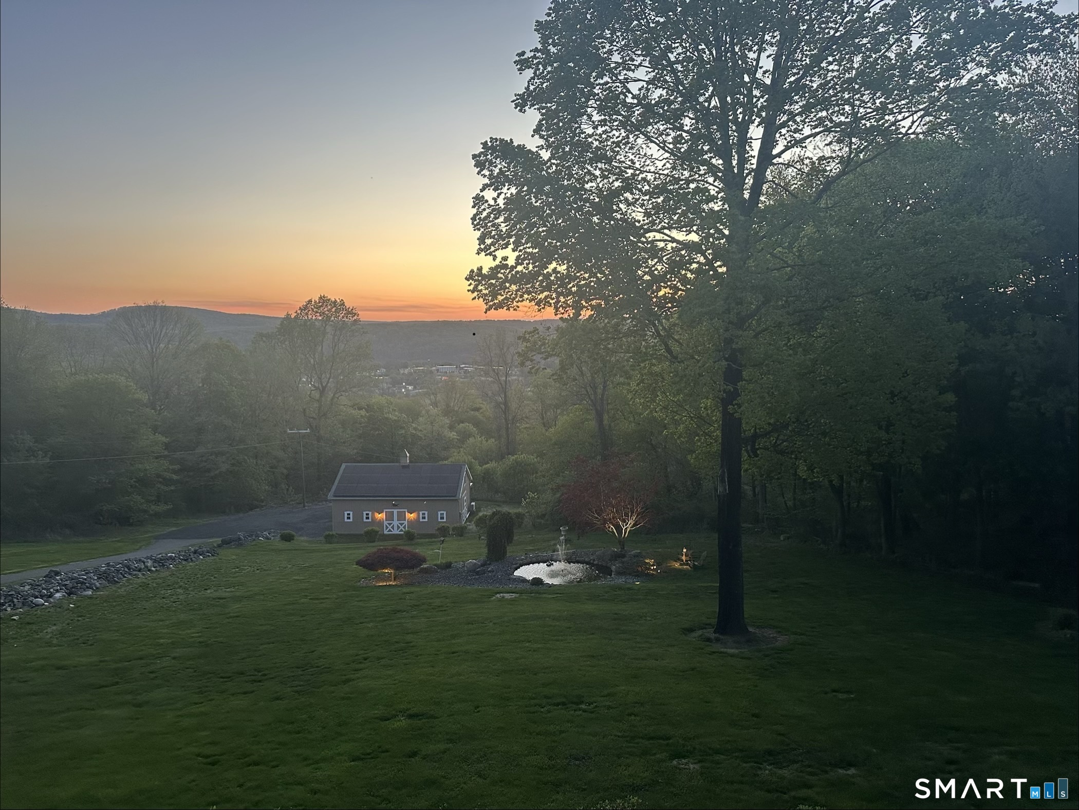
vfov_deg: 56.8
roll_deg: -0.2
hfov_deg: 71.6
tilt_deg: -4.5
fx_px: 748
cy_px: 405
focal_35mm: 24
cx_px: 540
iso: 250
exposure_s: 1/85
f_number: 1.78
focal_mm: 6.86
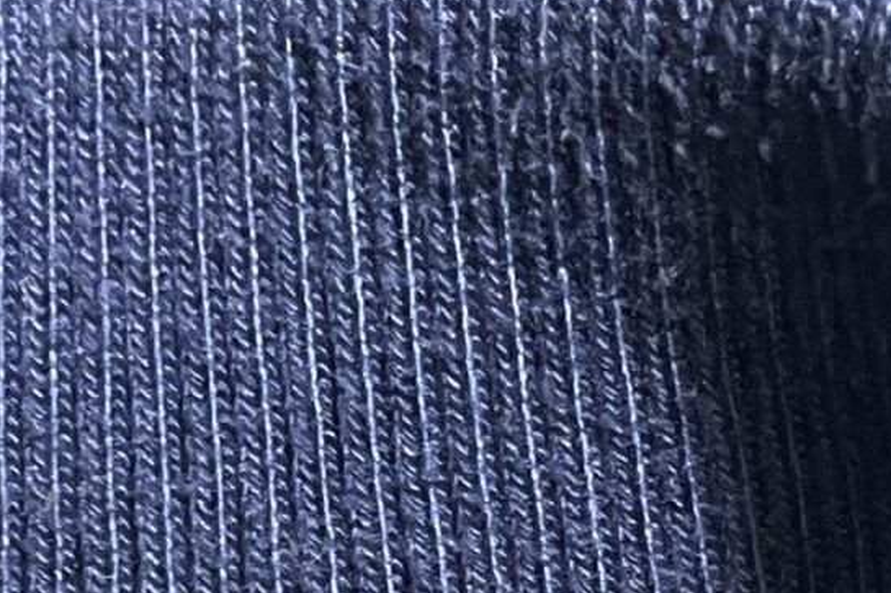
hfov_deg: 16.0
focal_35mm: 127
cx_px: 154
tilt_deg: -38.6
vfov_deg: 8.7
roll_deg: -14.3
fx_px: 3142
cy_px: 1861
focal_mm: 4.2
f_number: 1.6
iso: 200
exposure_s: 1/50
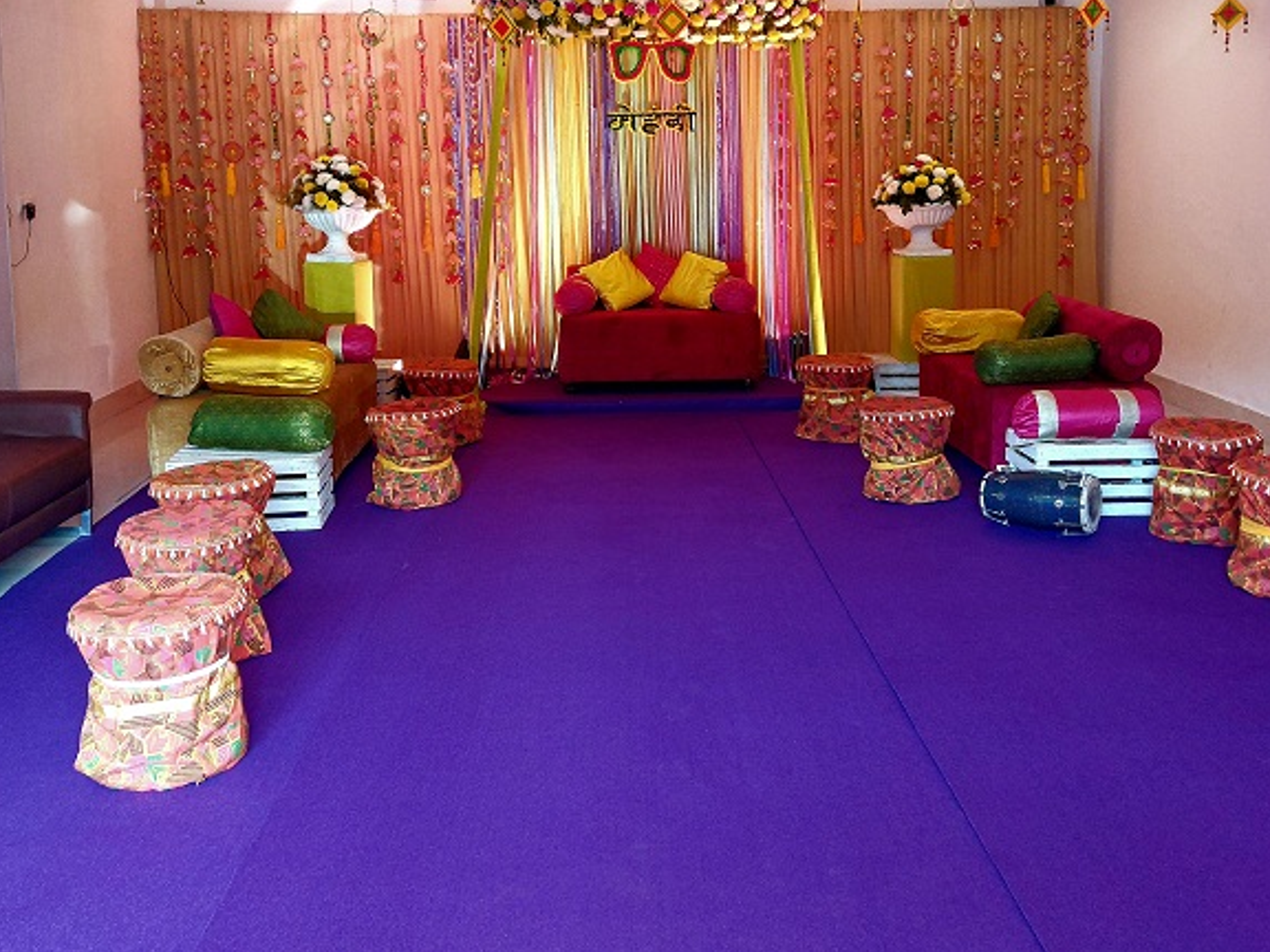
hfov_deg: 69.4
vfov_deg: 54.9
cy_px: 458
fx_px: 917
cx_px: 646
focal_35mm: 25
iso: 125
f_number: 1.8
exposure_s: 1/50
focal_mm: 5.23
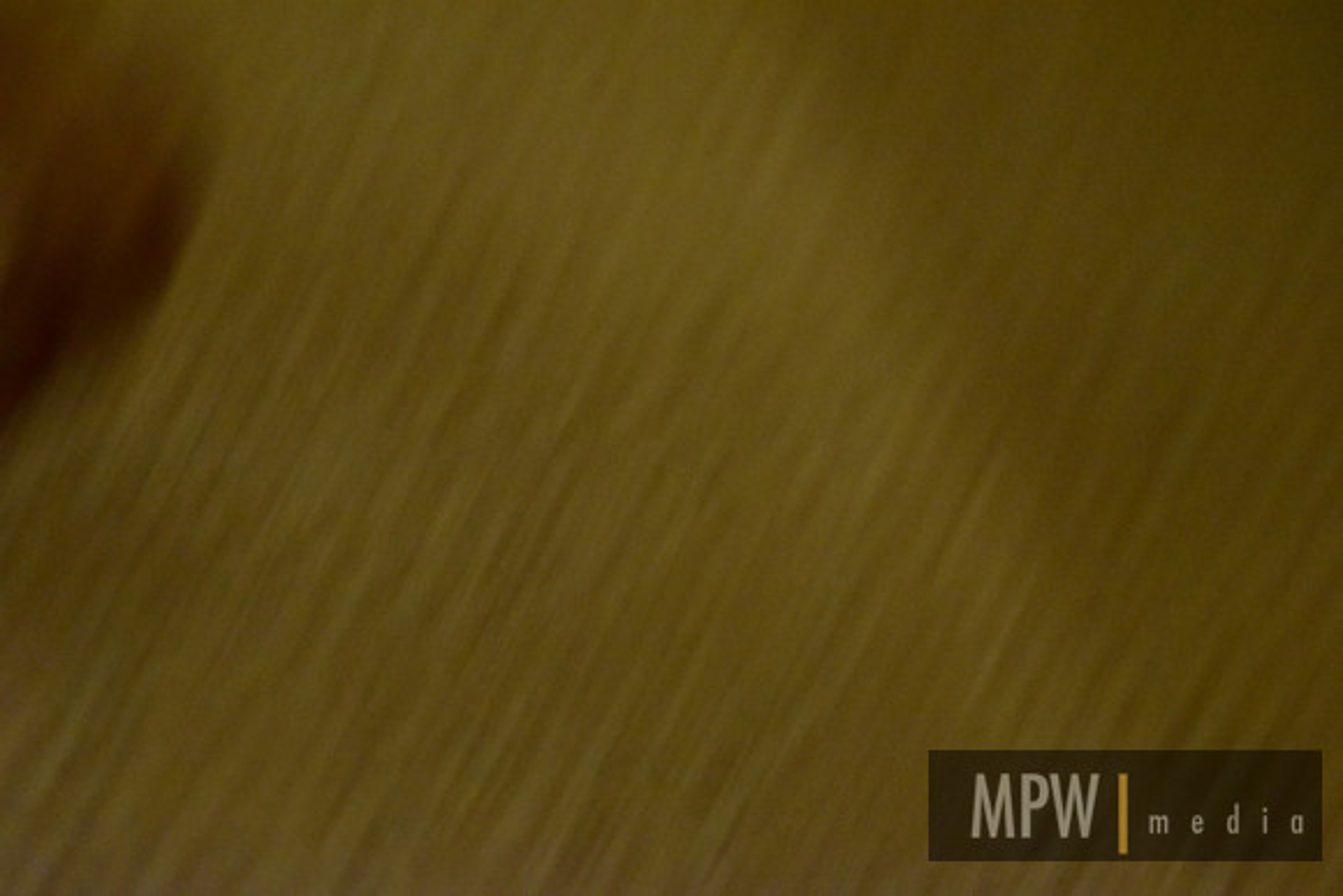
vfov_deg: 13.7
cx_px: 672
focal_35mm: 100
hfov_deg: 20.4
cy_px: 448
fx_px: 3731
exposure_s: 1/180
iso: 12800
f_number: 11
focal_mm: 100
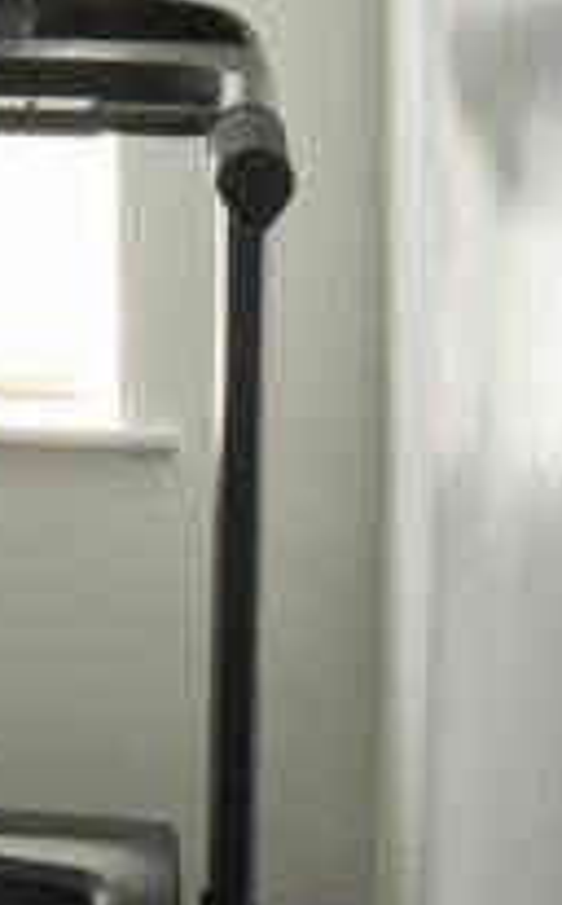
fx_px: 3248
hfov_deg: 8.4
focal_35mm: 132
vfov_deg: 15.6
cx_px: -1120
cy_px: 55
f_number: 11
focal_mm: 17
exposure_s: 1/10
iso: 160
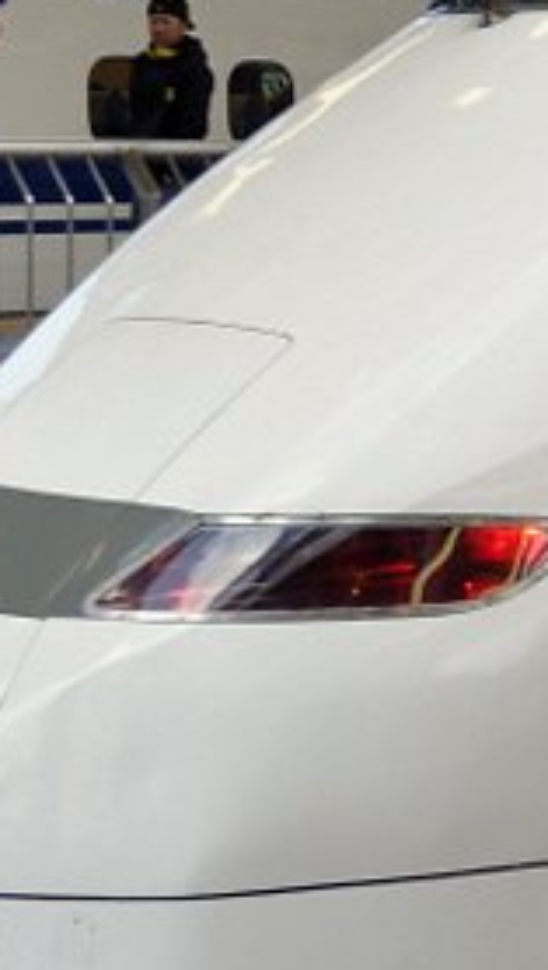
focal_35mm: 127
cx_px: 1134
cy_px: 384
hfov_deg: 9.0
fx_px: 3271
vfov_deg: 16.9
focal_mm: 22
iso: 200
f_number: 6.3
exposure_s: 1/160
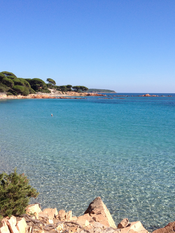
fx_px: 324
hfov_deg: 30.3
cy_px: 117
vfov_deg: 39.7
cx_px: 86
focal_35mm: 48
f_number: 2.4
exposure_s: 1/1623
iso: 64
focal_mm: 4.28
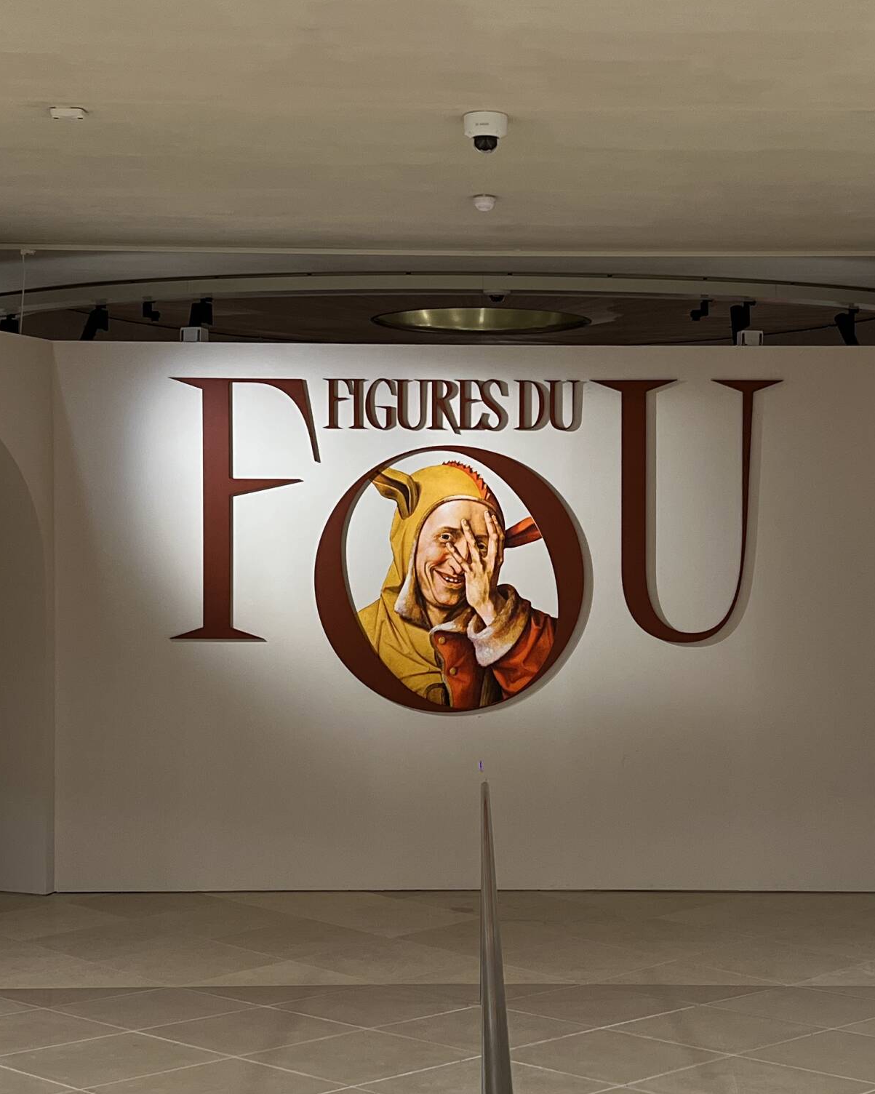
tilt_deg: -1.6
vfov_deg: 34.7
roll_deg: +0.5
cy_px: 588
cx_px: 508
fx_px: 1748
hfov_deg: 28.1
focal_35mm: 54
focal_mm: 5.7
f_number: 1.5
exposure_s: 1/100
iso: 320
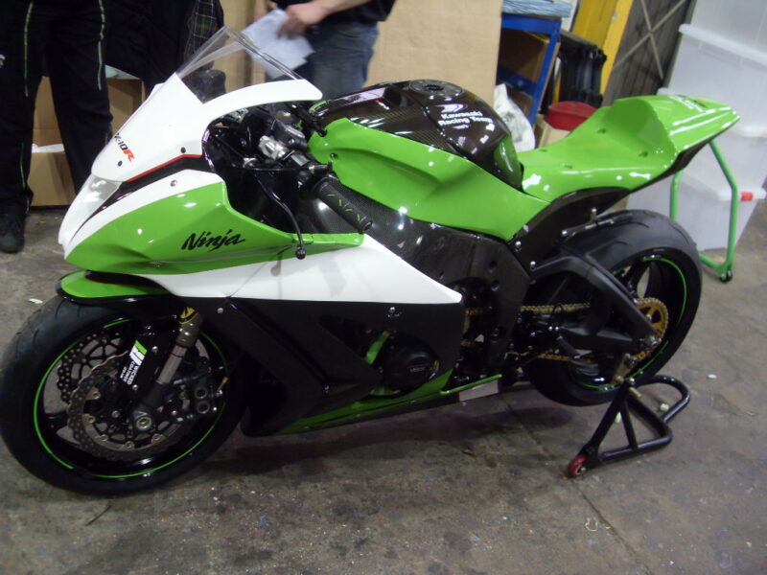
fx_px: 776
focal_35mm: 35
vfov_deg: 40.7
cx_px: 384
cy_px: 288
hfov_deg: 52.6
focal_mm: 6.3
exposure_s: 1/20
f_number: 2.8
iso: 200
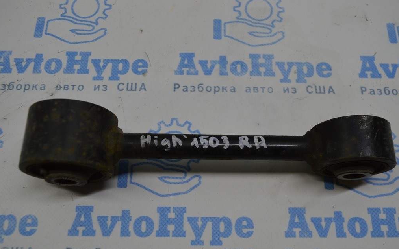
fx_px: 386
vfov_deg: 35.8
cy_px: 134
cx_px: 200
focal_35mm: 36
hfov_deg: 54.6
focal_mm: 23
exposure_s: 1/60
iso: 200
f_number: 5.6
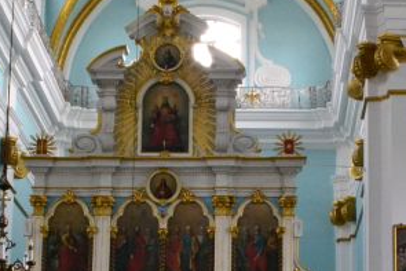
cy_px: 274
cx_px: 250
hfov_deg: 18.2
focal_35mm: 112
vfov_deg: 12.1
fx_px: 1264
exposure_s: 1/30
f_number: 10
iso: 2800
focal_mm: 22
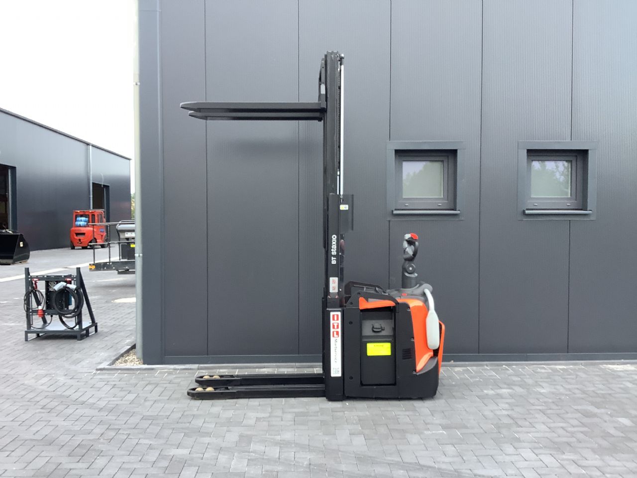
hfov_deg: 58.4
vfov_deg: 45.4
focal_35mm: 31
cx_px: 318
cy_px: 239
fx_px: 570
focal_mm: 3.3
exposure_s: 1/60
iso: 100
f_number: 2.4
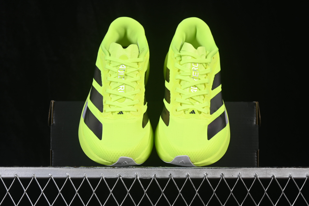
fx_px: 644
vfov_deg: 18.2
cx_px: 154
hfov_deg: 27.0
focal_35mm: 75
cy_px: 103
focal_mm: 50
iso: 160
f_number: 8
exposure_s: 1/80
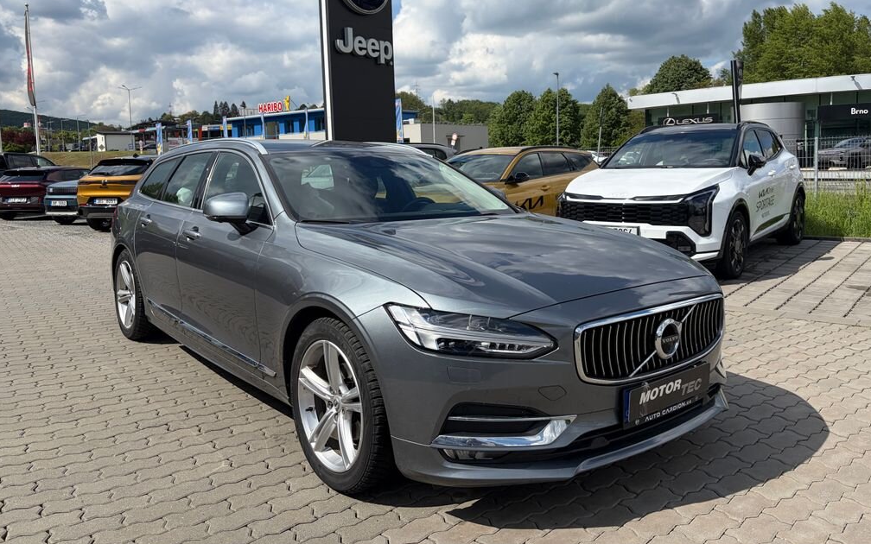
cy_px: 220
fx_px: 665
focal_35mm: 28
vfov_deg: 44.3
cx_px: 439
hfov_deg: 66.5
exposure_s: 1/6993
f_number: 1.6
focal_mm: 5.96
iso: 64
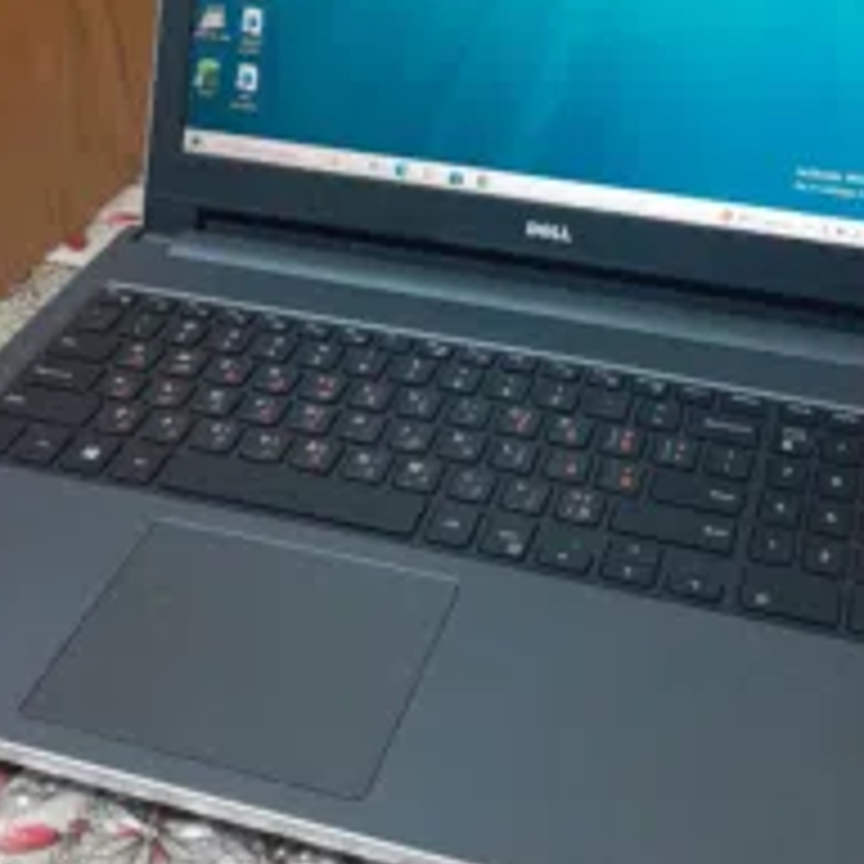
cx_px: 540
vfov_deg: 34.7
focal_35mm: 48
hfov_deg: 35.2
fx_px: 1355
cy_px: 225
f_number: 1.8
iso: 400
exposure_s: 1/33
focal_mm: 3.98
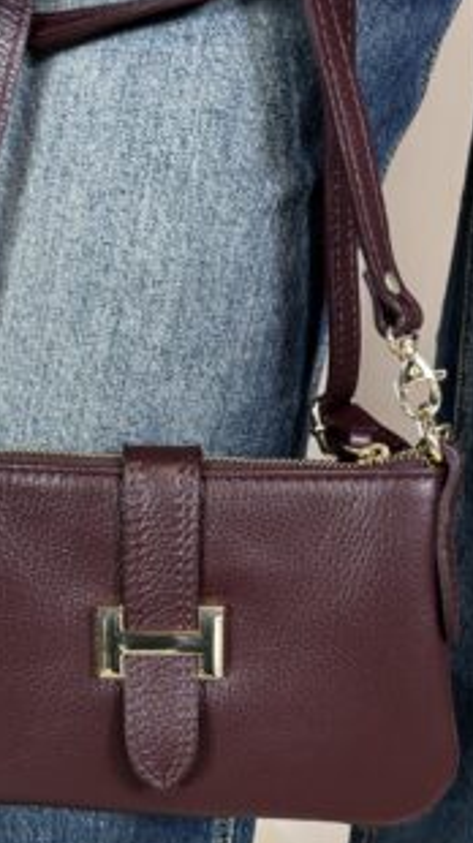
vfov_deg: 43.7
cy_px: 654
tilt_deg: -27.2
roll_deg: -0.8
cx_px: 182
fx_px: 1005
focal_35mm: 45
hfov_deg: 26.4
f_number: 1.78
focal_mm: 6.76
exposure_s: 1/50
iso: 160
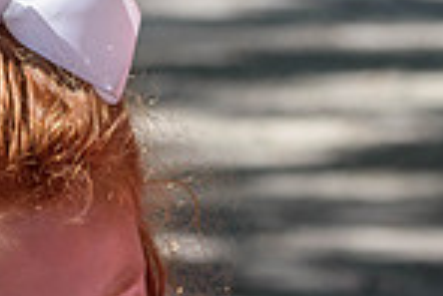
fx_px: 8388
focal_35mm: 681
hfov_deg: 3.0
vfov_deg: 2.0
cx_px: 242
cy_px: 327
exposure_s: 1/640
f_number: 6.3
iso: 200
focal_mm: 116
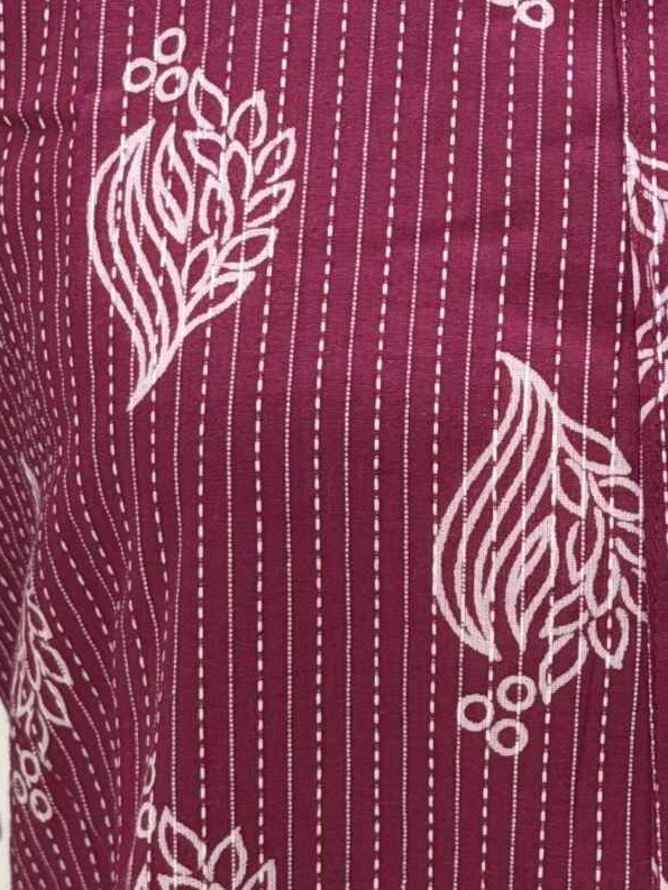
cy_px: 433
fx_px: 3987
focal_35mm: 155
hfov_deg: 9.5
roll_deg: -1.0
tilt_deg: -12.8
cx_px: 767
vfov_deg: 12.7
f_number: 1.78
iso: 160
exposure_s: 1/50
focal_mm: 6.76
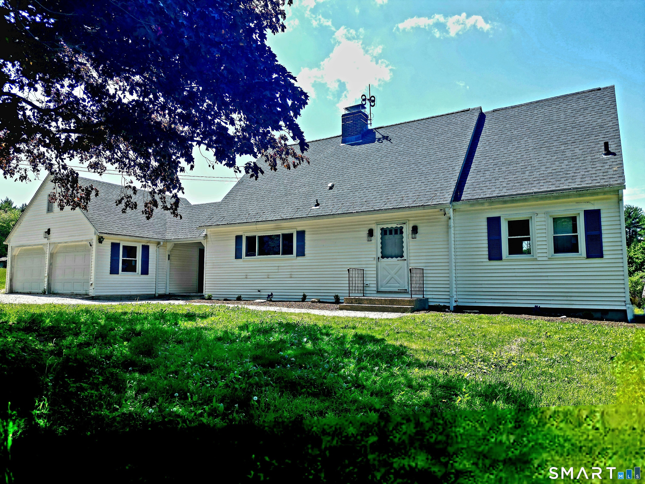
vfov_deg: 56.8
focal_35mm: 24
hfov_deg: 71.6
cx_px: 322
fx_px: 447
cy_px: 242
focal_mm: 6.72
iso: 100
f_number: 1.7
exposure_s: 1/1667
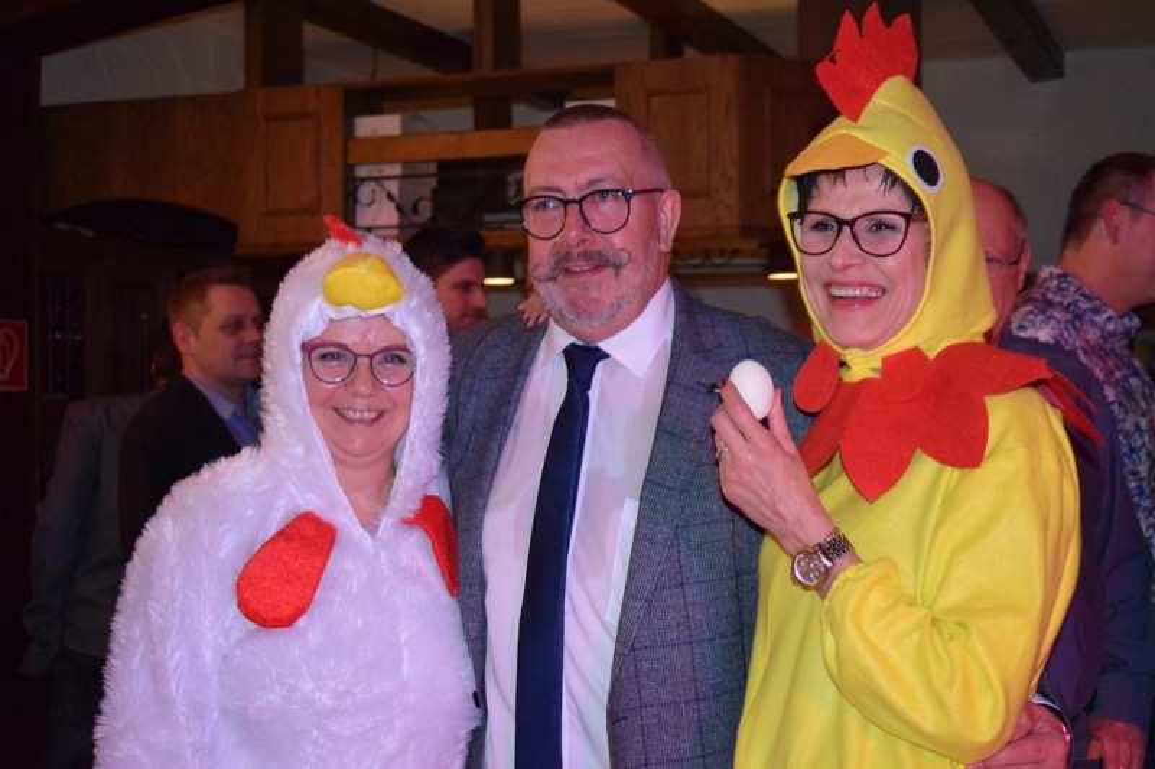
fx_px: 1828
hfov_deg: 35.1
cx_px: 578
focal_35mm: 57
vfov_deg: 23.8
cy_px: 384
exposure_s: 1/60
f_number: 4.8
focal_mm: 38
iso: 3200
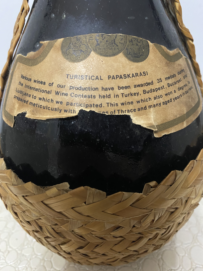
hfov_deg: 53.1
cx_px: 102
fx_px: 203
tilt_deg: -29.5
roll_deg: +5.2
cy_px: 136
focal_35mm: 26
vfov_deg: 67.3
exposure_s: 1/25
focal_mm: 4.25
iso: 640
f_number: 1.8
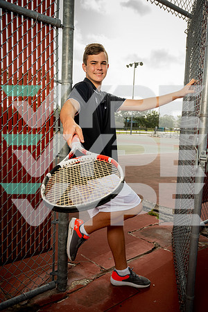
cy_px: 156
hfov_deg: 40.0
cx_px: 104
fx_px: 286
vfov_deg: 57.2
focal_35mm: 33
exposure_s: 1/250
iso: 50
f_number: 6.3
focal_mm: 33
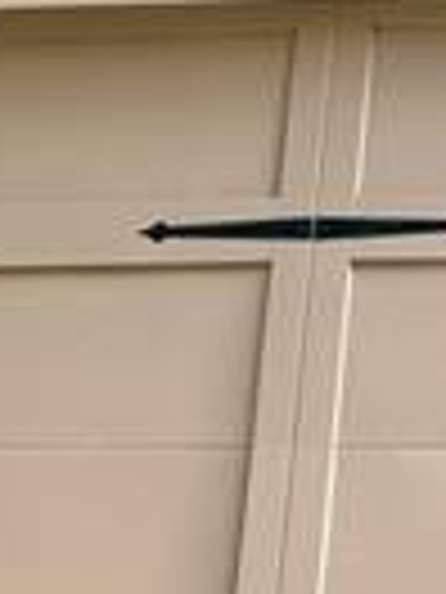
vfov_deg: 13.2
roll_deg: -2.2
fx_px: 2405
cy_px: -333
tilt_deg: +25.3
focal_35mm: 140
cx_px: 725
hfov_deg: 10.2
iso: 80
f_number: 1.78
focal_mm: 6.86
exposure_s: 1/370
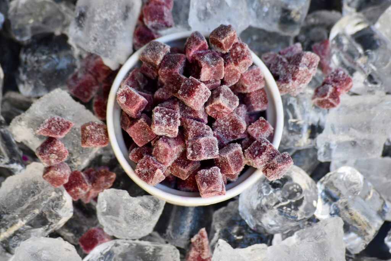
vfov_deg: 7.3
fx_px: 2037
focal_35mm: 188
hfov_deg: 11.0
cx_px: 196
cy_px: 130
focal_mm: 125
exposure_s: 1/250
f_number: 4.8
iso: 800
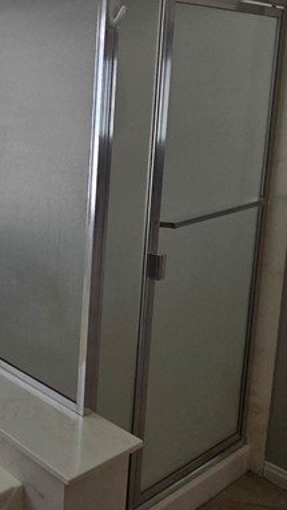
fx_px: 514
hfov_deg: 26.1
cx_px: -96
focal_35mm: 38
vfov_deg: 51.8
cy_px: 172
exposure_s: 1/359
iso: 100
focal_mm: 2.2
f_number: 2.2
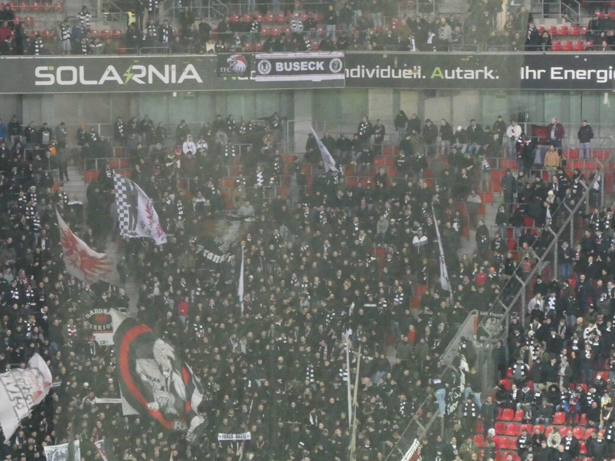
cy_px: 294
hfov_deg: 9.5
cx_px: 189
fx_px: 3714
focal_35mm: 209
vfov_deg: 7.1
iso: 1600
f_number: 5.3
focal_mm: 24.2
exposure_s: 1/60
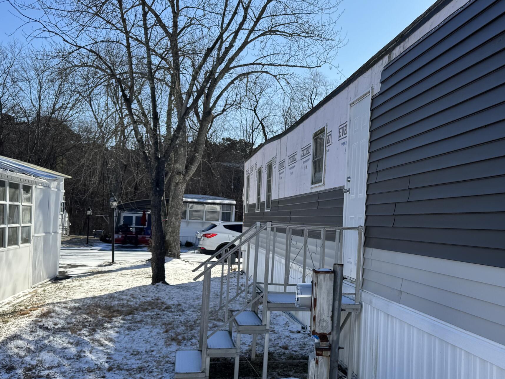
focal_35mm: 42
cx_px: 366
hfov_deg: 43.6
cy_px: 227
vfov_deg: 34.2
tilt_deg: -0.7
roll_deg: -2.5
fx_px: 613
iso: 80
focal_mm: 6.76
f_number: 1.78
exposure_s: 1/3247
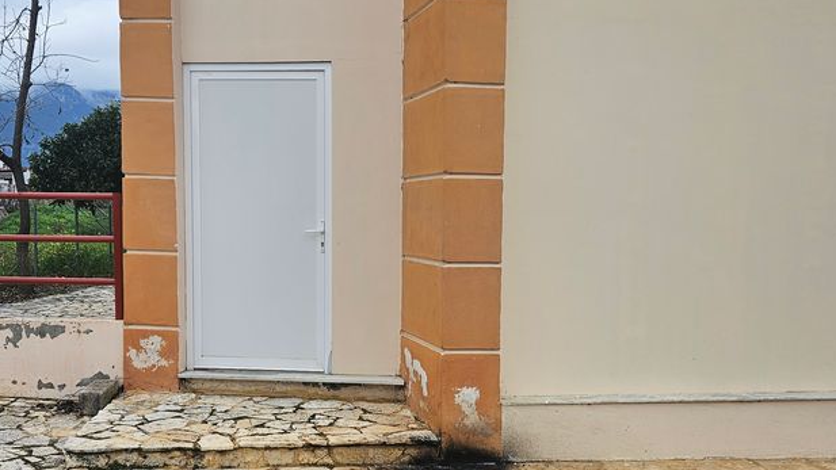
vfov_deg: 44.0
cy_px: 297
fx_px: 576
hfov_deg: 71.9
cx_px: 411
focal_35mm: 26
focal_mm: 5.4
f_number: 1.8
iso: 25
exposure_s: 1/235
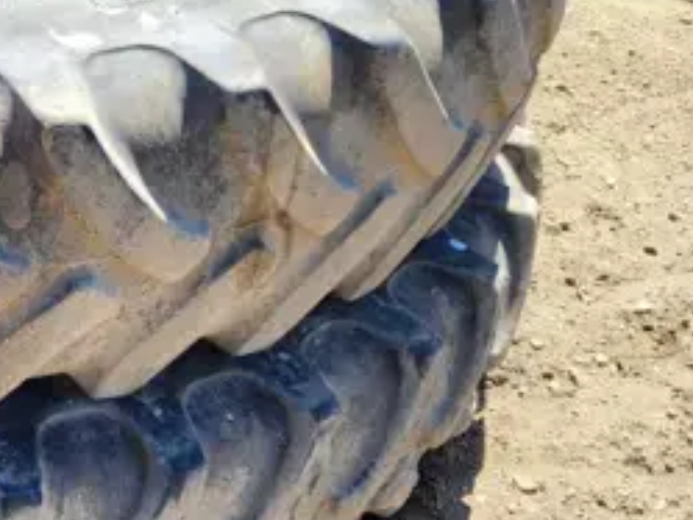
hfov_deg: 29.0
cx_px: -103
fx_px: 1182
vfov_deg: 24.8
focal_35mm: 59
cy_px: 242
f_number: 1.8
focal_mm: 6.4
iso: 12
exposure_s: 1/331
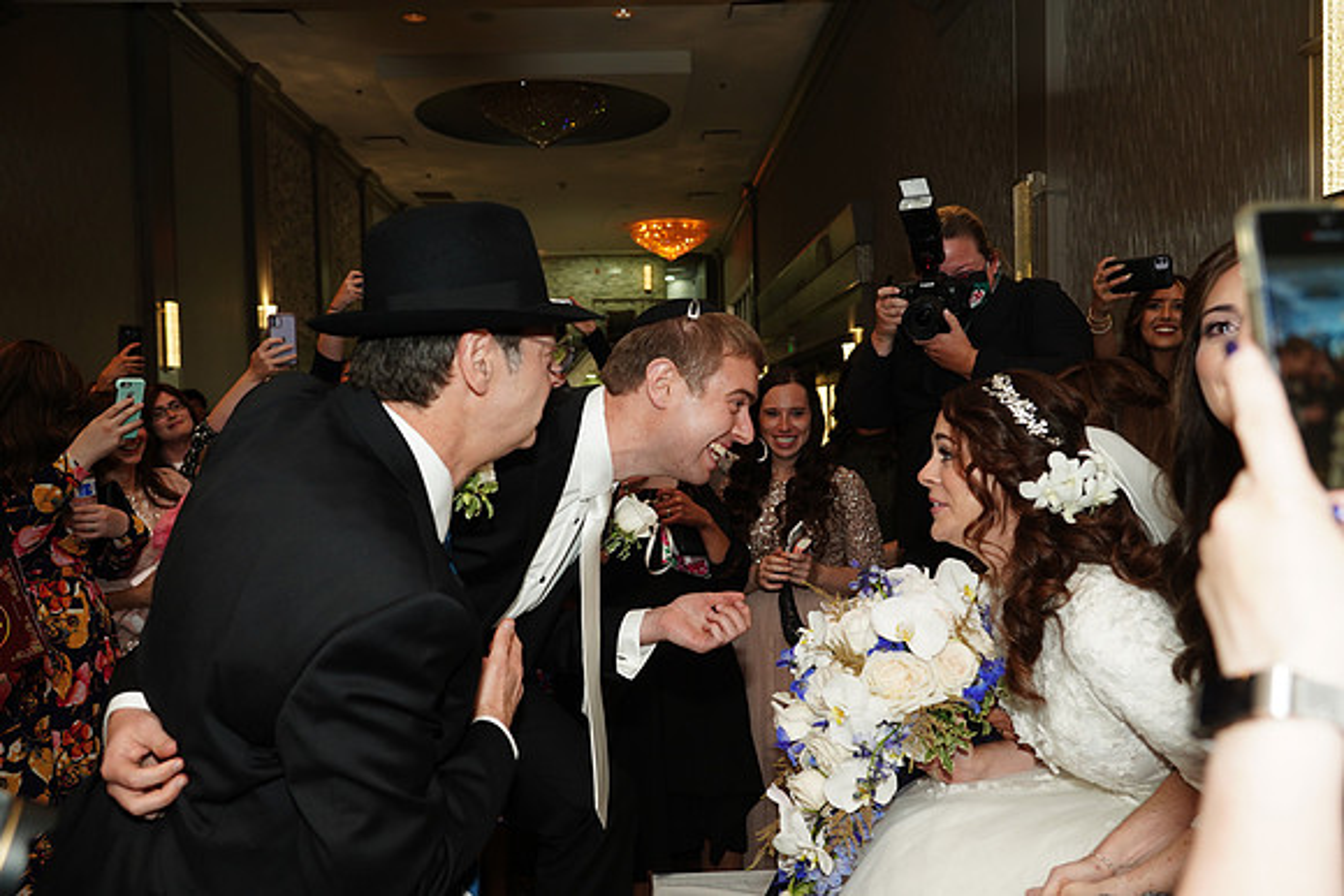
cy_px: 448
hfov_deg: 61.9
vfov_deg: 43.6
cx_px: 672
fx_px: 1120
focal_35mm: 30
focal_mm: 30
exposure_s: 1/80
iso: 640
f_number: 4.5
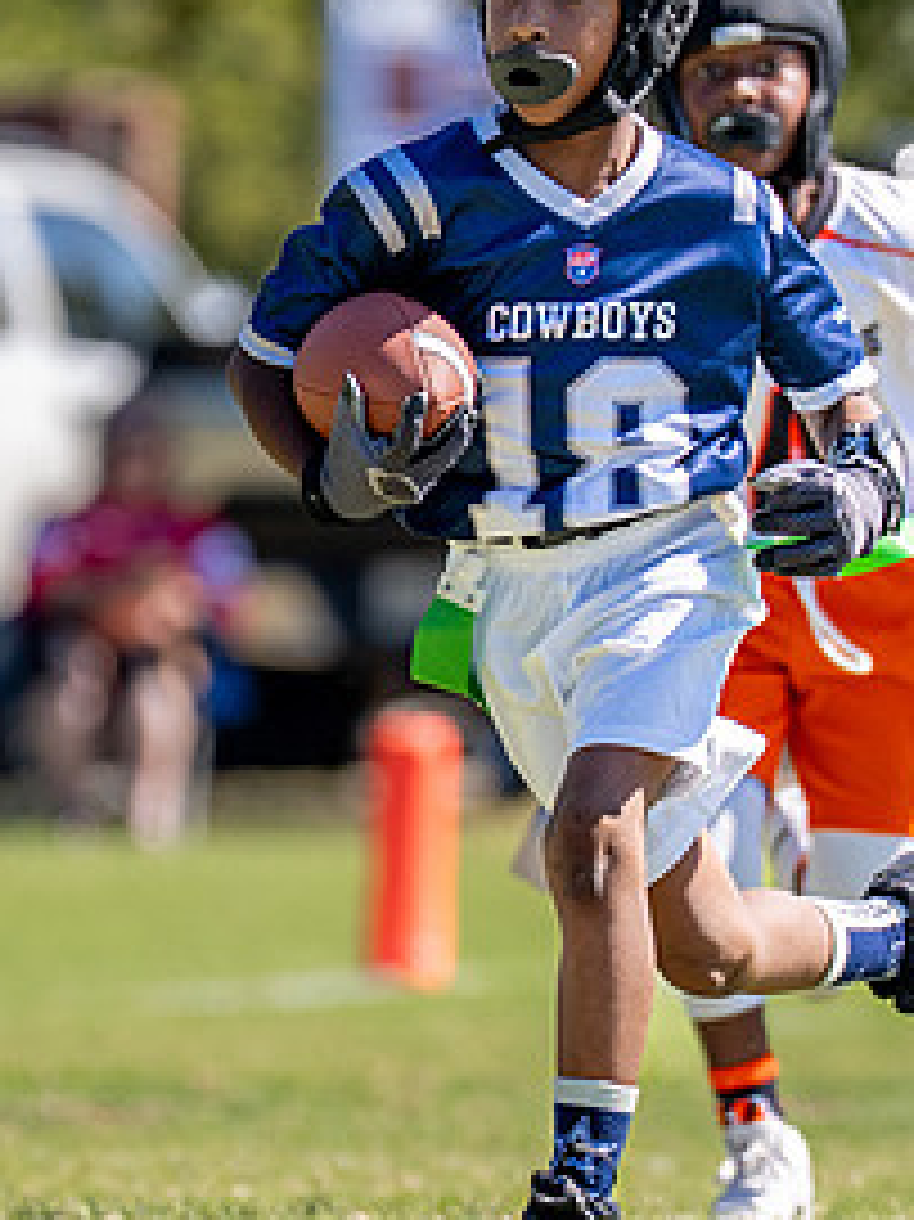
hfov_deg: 1.6
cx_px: 551
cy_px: 685
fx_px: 32732
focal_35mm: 929
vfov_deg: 2.1
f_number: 2.8
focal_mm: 200
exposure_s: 1/2000
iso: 160
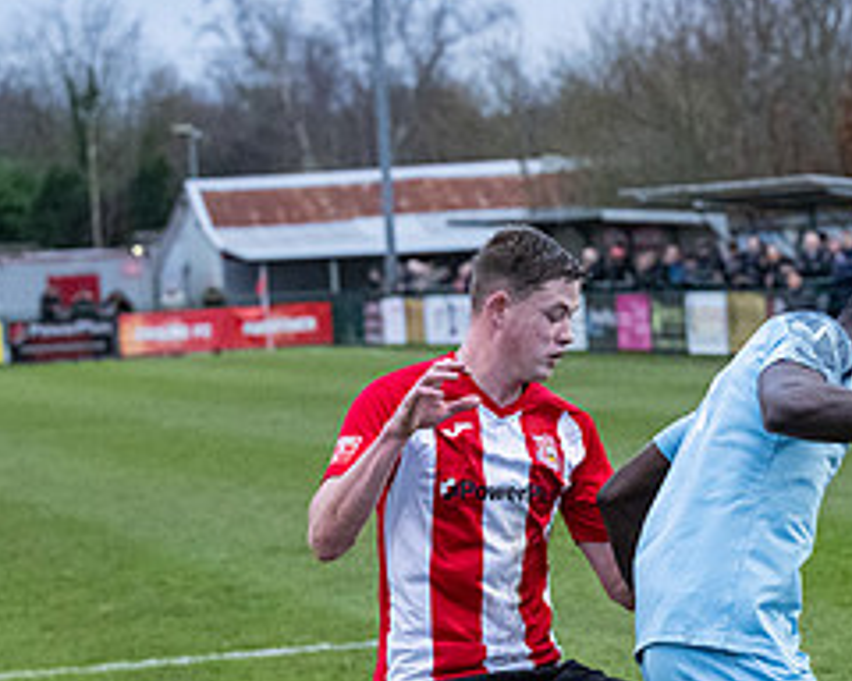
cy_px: 688
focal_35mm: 185
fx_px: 4665
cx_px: 737
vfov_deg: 8.3
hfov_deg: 10.4
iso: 5000
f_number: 4
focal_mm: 70
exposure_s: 1/1250
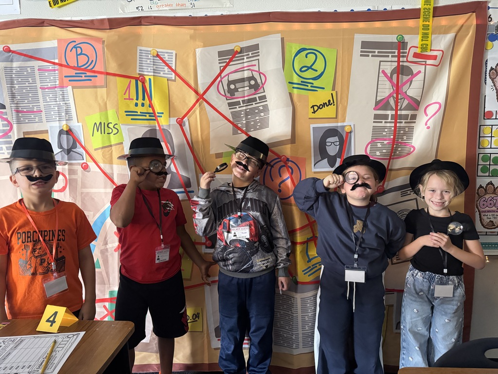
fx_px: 345
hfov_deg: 71.6
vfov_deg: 56.8
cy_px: 187
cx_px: 249
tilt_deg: -5.9
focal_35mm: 24
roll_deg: +0.9
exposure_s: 1/40
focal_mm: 6.76
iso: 1000
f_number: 1.78
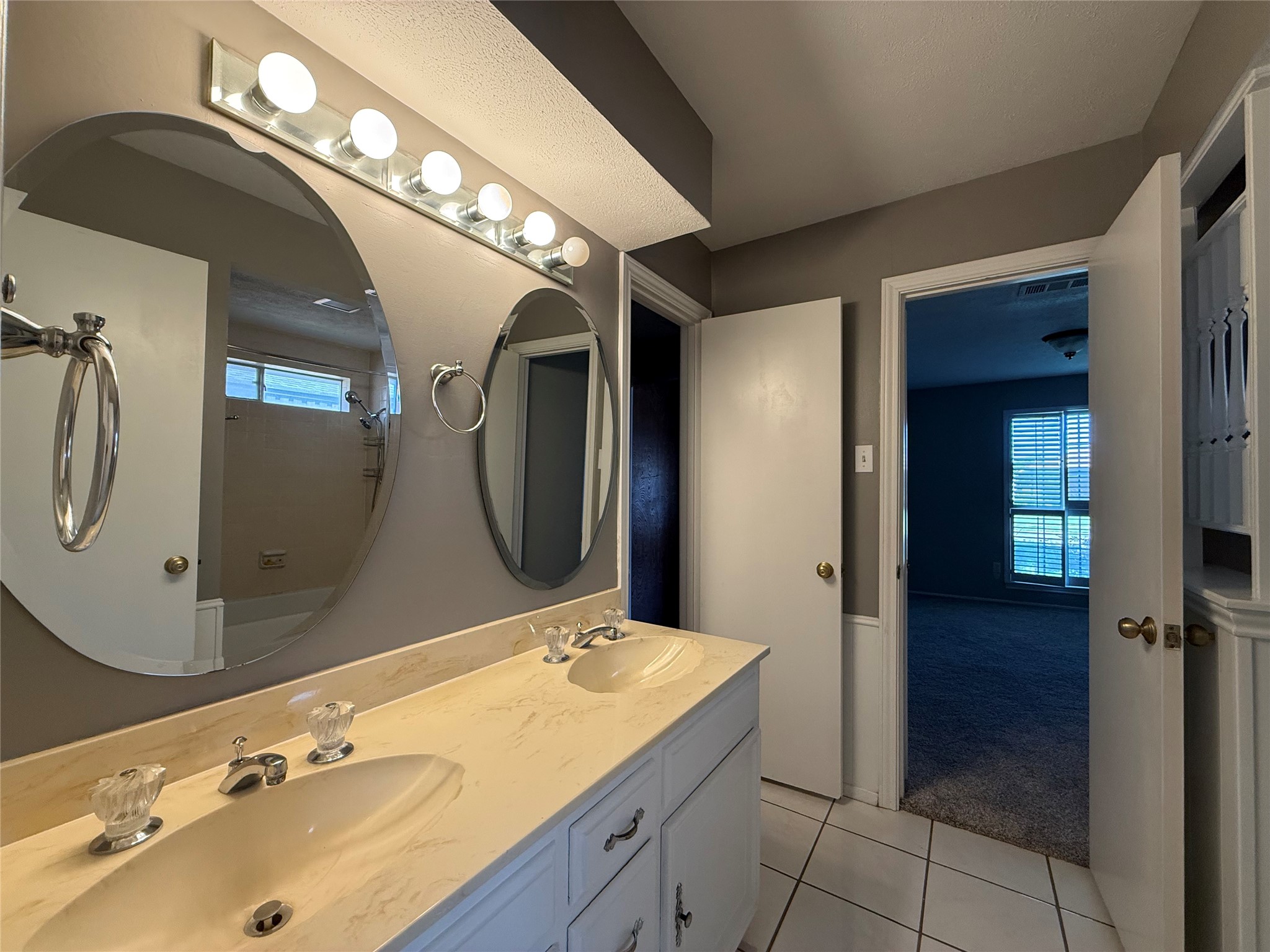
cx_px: 635
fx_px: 514
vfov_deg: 85.7
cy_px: 476
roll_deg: +0.2
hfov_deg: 102.1
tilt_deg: +1.4
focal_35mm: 14
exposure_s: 1/120
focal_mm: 2.22
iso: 250
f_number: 2.2
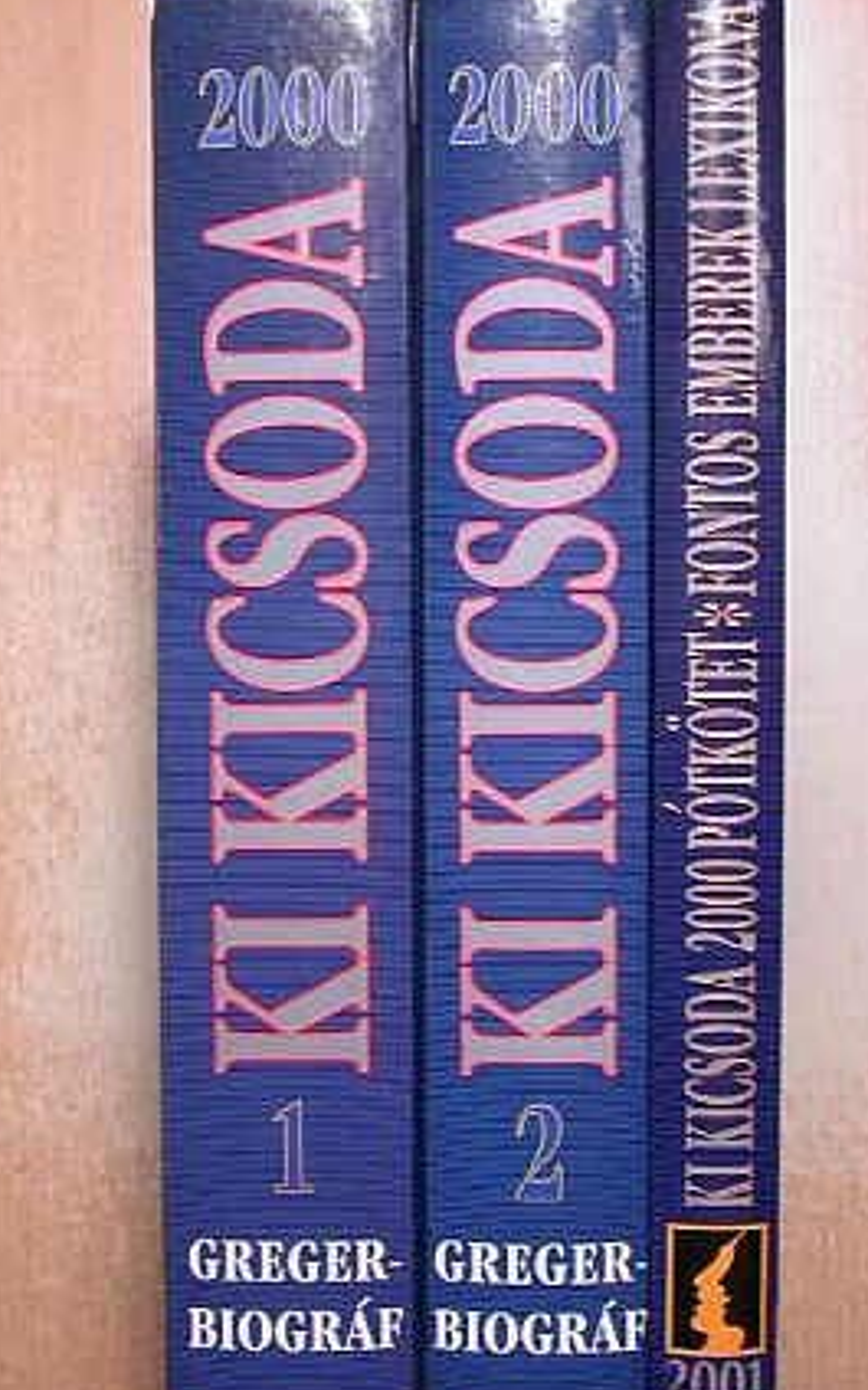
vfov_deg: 34.0
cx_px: 452
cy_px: 710
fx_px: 2271
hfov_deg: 21.6
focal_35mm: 60
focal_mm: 11.1
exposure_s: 1/103
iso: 100
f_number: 3.3
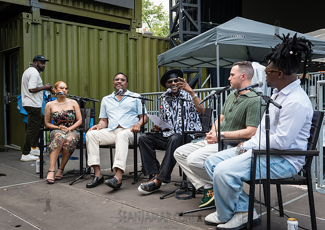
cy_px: 110
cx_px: 146
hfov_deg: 50.0
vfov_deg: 36.5
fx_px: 347
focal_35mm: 38
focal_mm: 35
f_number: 4.5
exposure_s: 1/500
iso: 1000
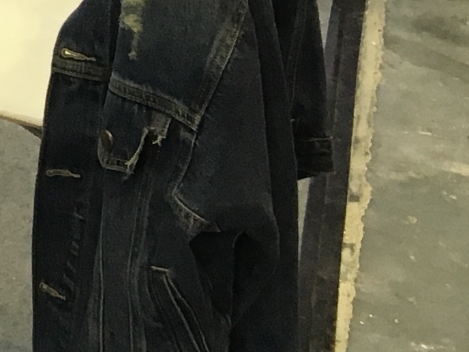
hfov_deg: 10.3
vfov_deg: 7.9
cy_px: -583
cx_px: -590
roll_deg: -1.4
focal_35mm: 170
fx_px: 2303
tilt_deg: -9.2
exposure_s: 1/33
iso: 50
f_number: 2.2
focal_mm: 4.15
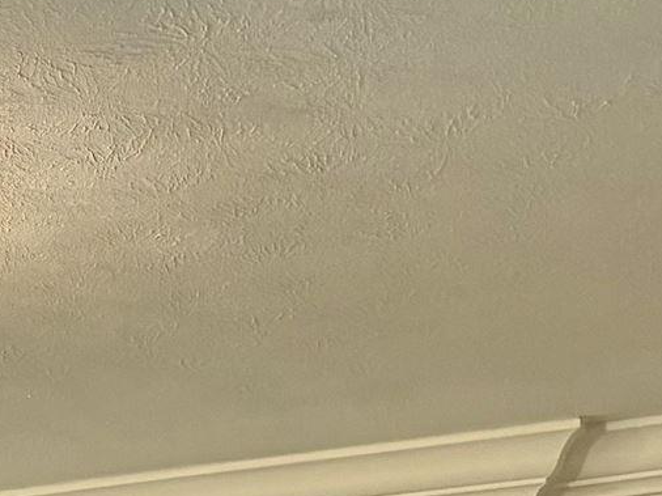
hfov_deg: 11.4
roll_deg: +0.3
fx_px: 3020
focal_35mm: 158
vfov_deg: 8.6
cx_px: -637
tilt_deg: -1.0
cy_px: 1195
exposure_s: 1/60
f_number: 1.6
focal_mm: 5.96
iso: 160
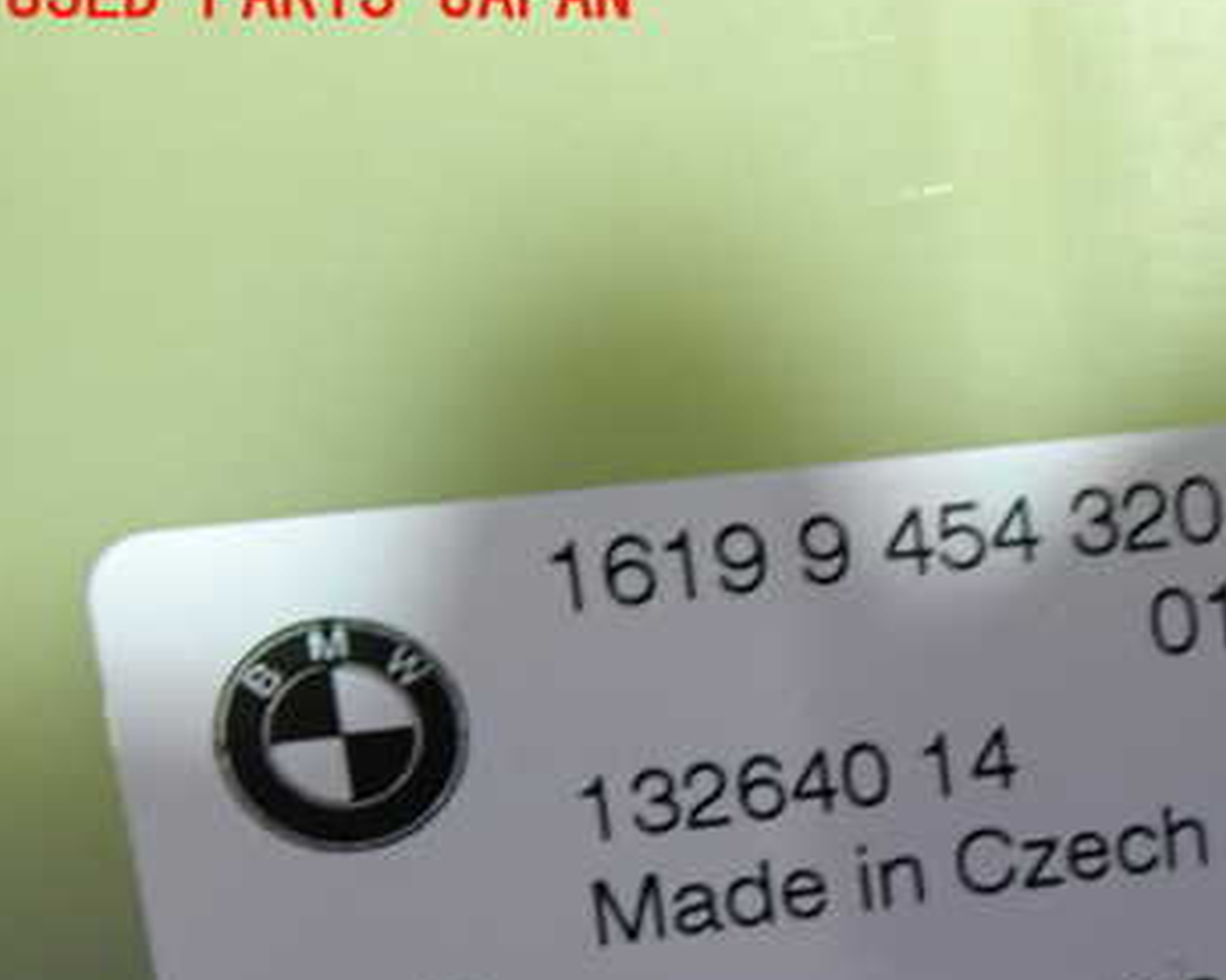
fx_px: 1851
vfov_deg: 29.2
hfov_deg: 35.0
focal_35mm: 51
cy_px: 749
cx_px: 1052
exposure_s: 1/30
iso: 200
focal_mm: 5.4
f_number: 2.3
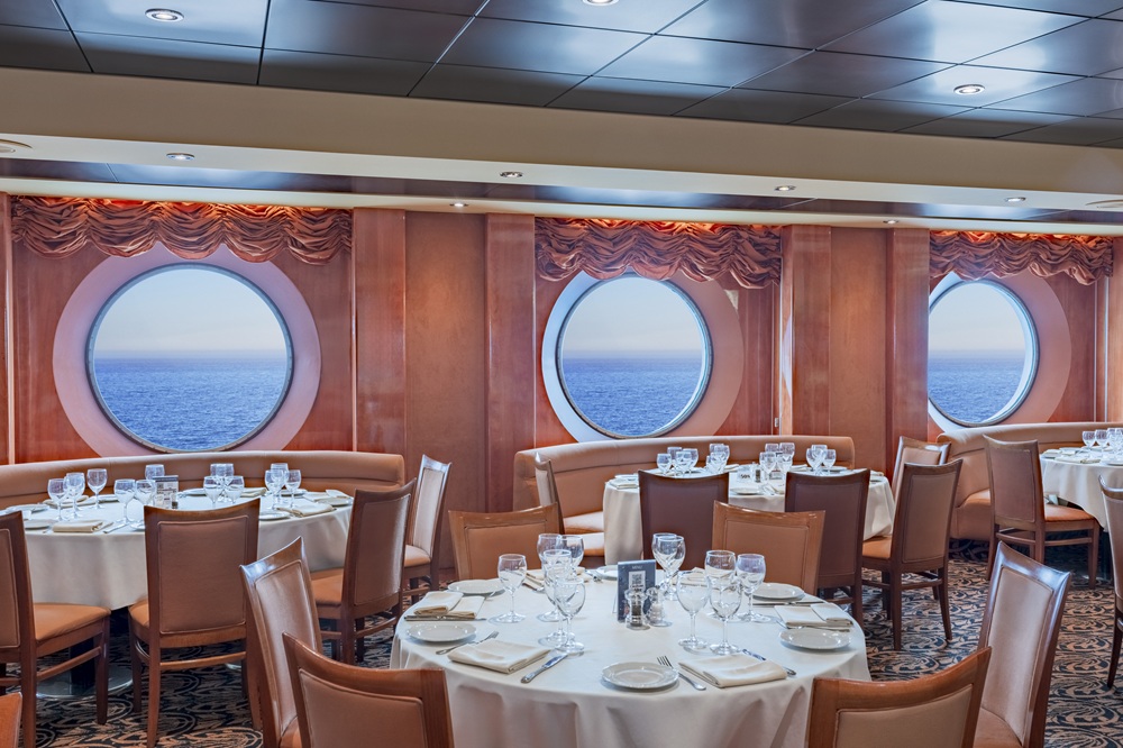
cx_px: 562
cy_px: 374
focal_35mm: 33
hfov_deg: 57.2
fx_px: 1029
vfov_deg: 39.9
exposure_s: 1/30
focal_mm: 33
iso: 200
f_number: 11
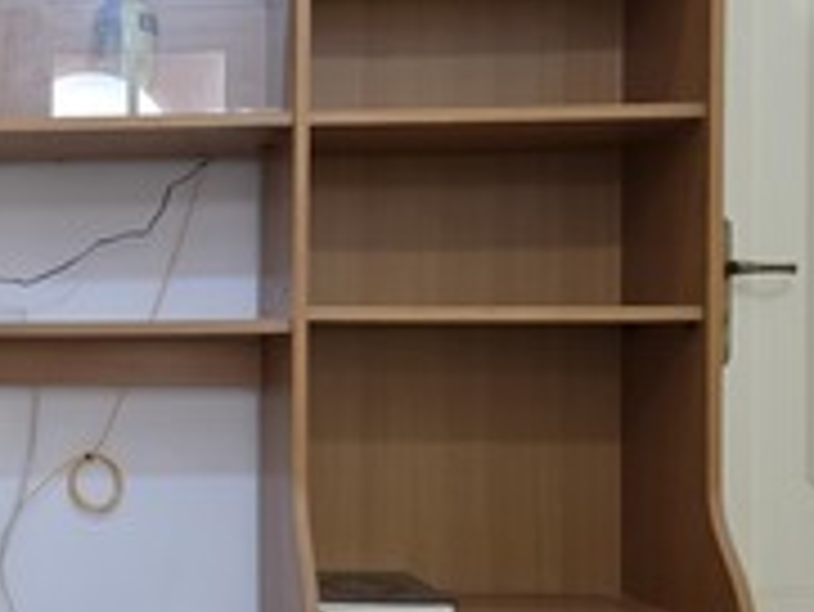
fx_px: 1365
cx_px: -25
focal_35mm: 58
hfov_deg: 30.5
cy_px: 376
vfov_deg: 25.2
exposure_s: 1/120
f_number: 1.7
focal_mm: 6.3
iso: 800
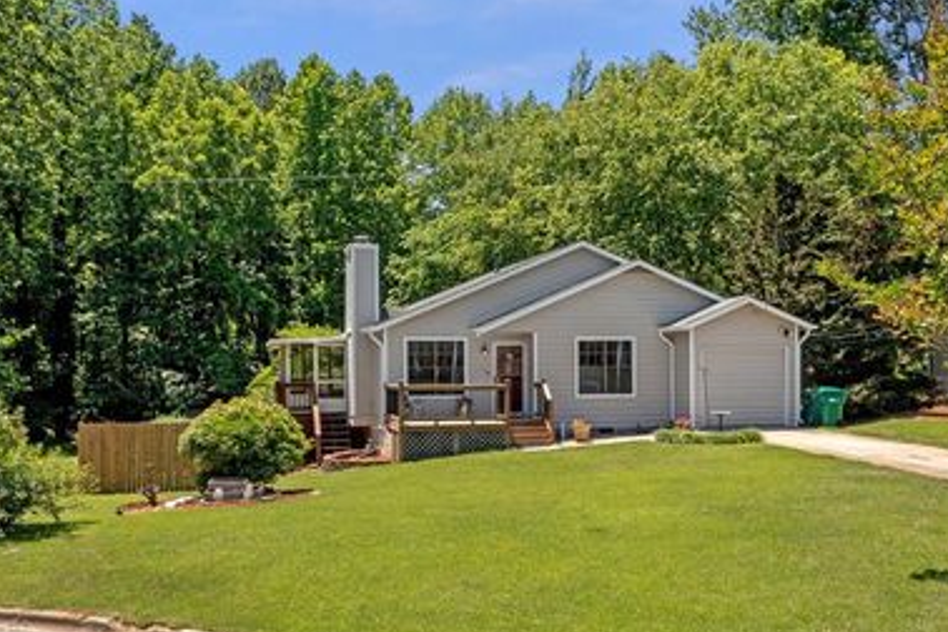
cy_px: 327
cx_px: 522
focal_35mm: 37
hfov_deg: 51.8
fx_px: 974
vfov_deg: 35.9
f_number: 5.6
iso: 100
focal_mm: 10.26
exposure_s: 1/320
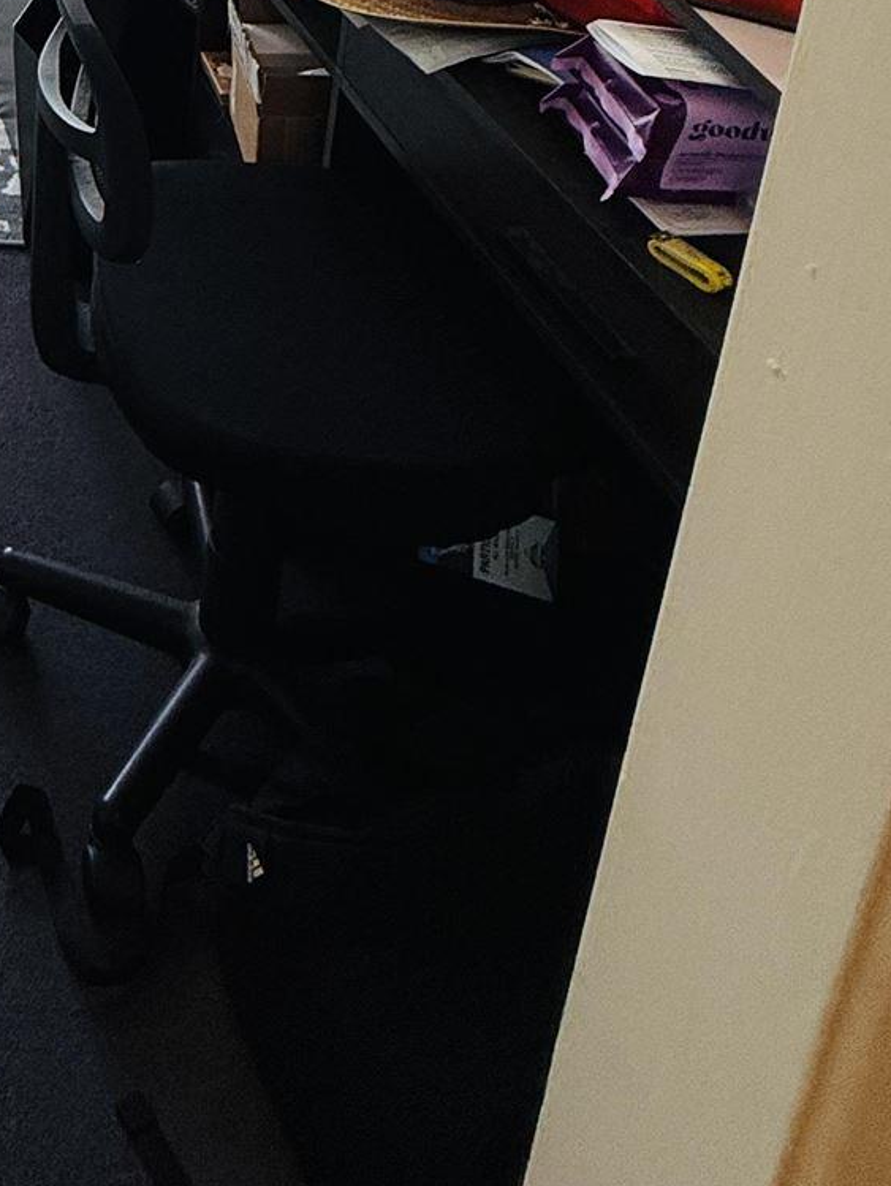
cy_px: -251
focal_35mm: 43
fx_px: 1475
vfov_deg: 34.6
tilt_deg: -18.0
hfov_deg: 27.8
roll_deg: +0.8
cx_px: -274
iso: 100
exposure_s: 1/120
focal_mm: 2.22
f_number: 2.2
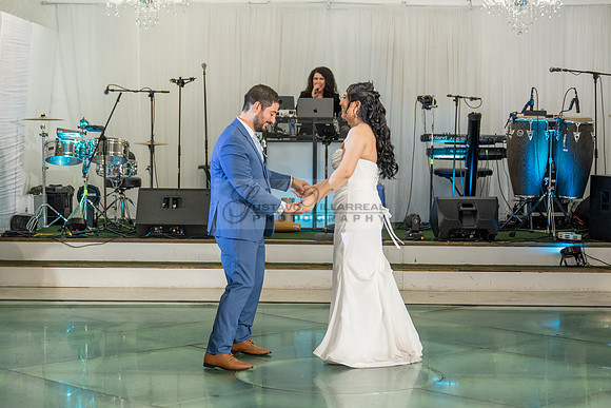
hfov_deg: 26.6
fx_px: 1294
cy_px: 221
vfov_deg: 17.9
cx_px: 302
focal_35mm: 76
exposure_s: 1/125
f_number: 2.8
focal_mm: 48
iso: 640
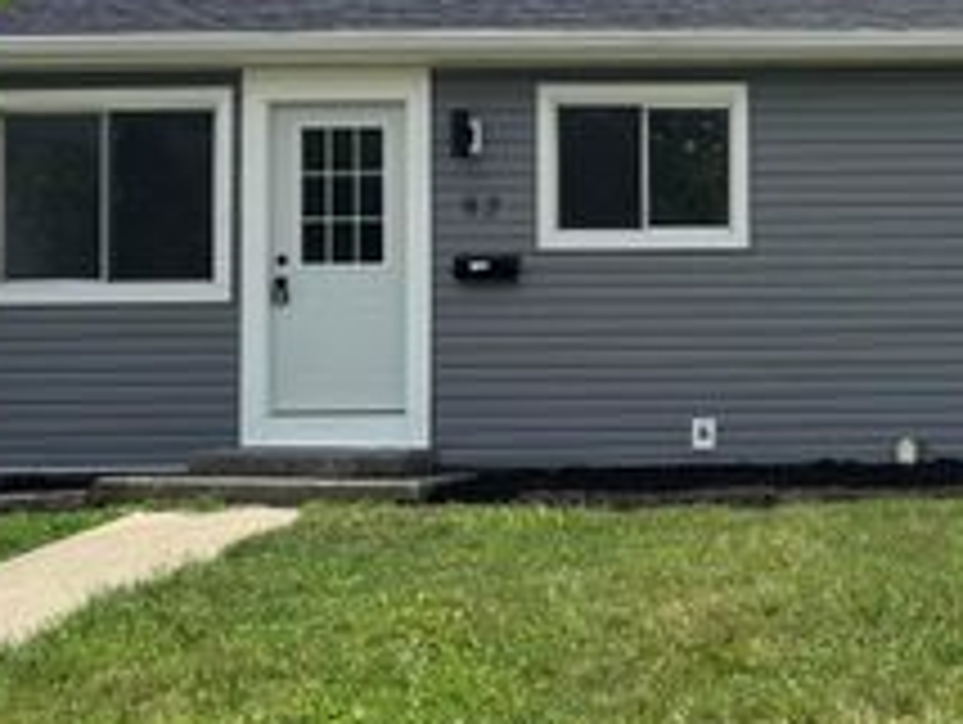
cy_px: 263
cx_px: 918
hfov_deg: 32.1
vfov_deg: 26.1
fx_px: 1560
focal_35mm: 56
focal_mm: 6.76
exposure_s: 1/4608
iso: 80
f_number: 1.78
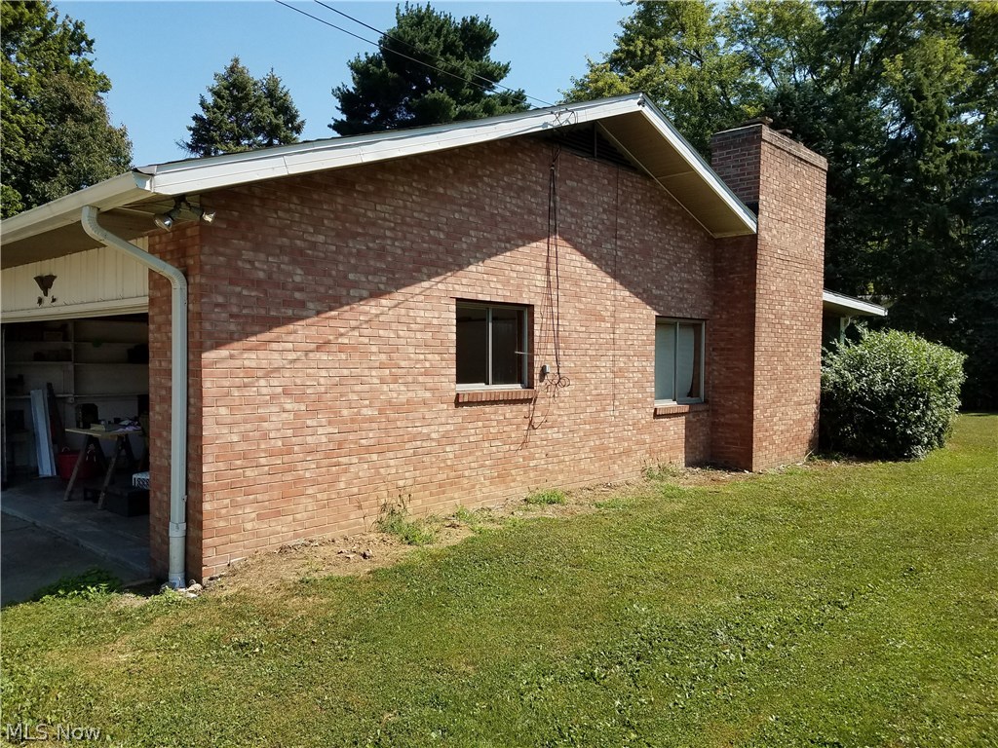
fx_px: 750
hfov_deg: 67.3
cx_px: 499
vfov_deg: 53.1
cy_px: 374
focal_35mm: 26
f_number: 1.7
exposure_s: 1/1456
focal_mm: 4.2
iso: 40
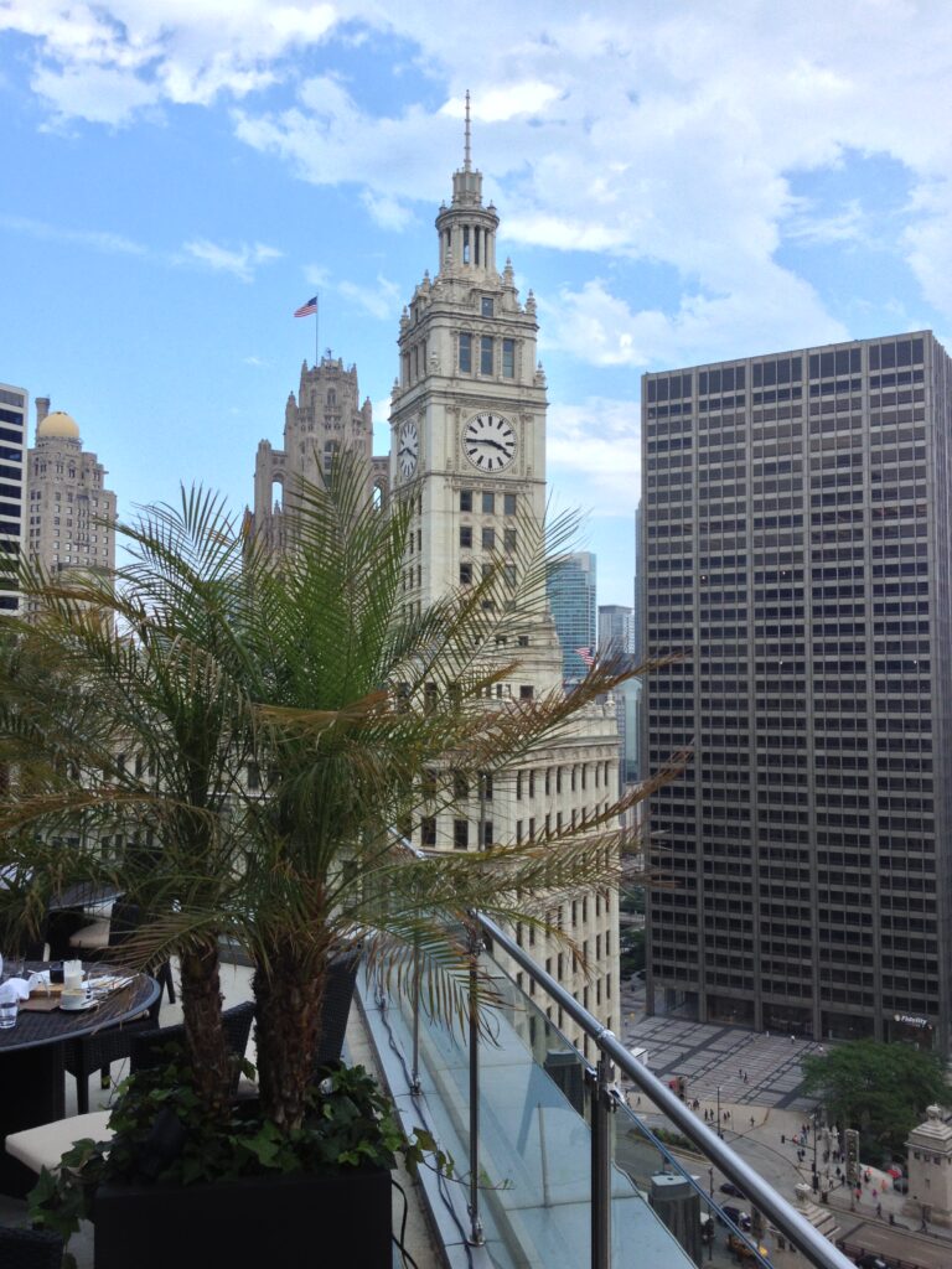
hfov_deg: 40.7
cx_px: 476
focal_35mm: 35
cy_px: 634
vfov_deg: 52.6
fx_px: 1283
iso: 50
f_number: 2.4
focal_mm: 4.28
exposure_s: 1/613
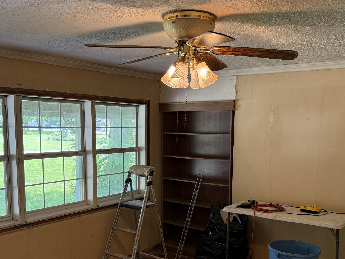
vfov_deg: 36.3
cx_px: 175
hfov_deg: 47.9
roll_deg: -0.5
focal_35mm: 39
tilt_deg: -8.2
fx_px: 389
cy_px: 180
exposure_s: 1/127
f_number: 1.78
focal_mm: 6.76
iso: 200
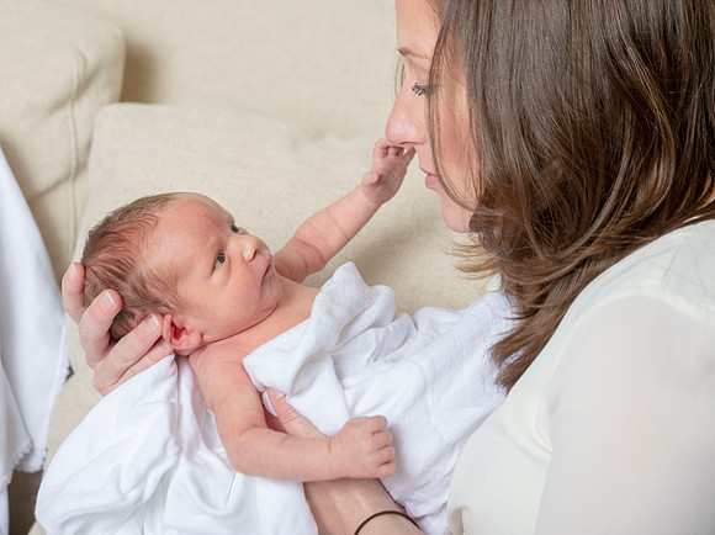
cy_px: 252
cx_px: 289
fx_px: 2364
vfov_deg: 12.9
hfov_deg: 17.2
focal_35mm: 115
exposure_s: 1/160
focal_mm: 100
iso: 200
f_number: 5.6
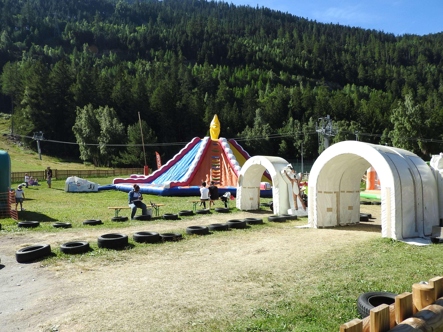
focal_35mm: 24
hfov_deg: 71.6
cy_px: 166
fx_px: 307
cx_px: 222
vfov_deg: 56.8
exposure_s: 1/800
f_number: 3.3
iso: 100
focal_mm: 4.3
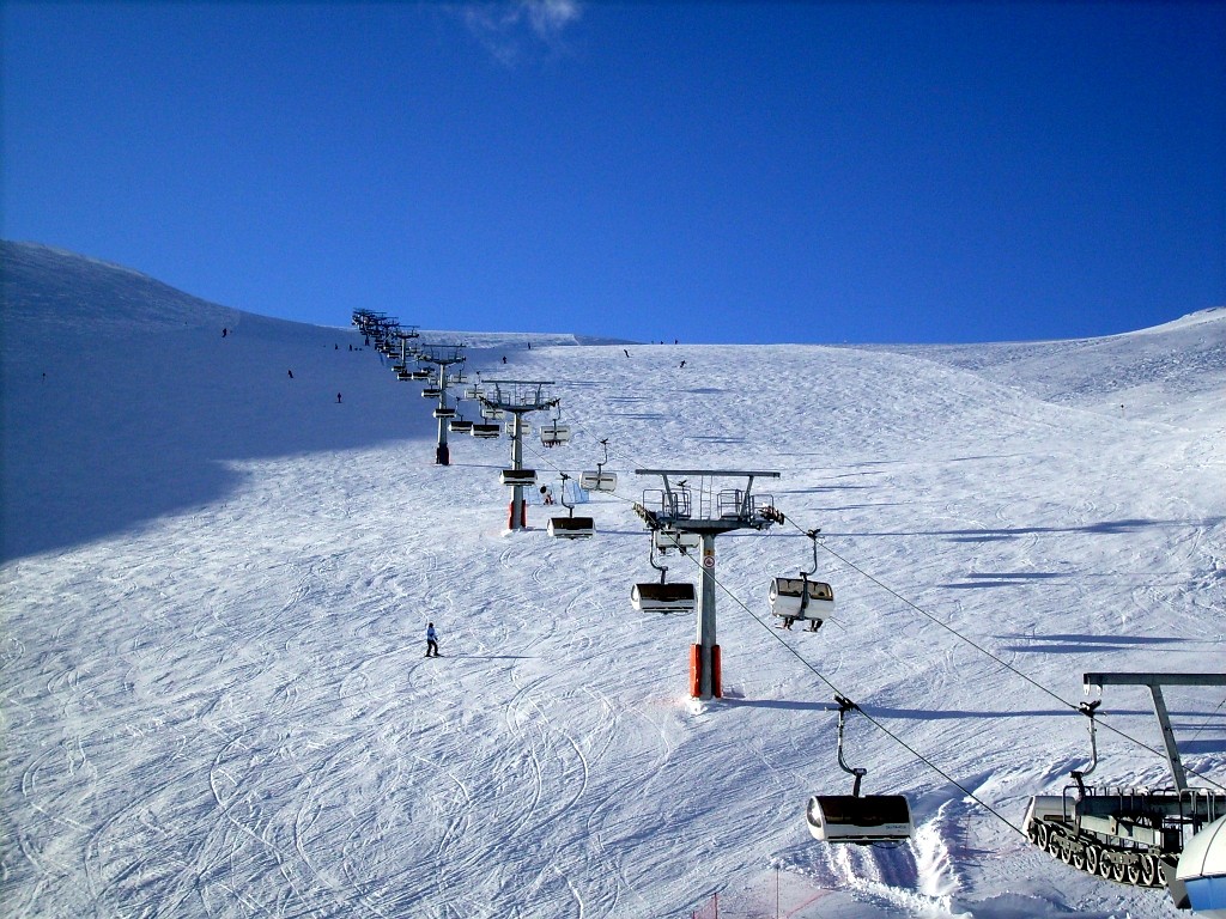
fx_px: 2160
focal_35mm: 61
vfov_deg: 24.0
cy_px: 460
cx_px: 613
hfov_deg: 31.7
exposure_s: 1/350
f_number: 9.1
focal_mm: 10.3
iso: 80
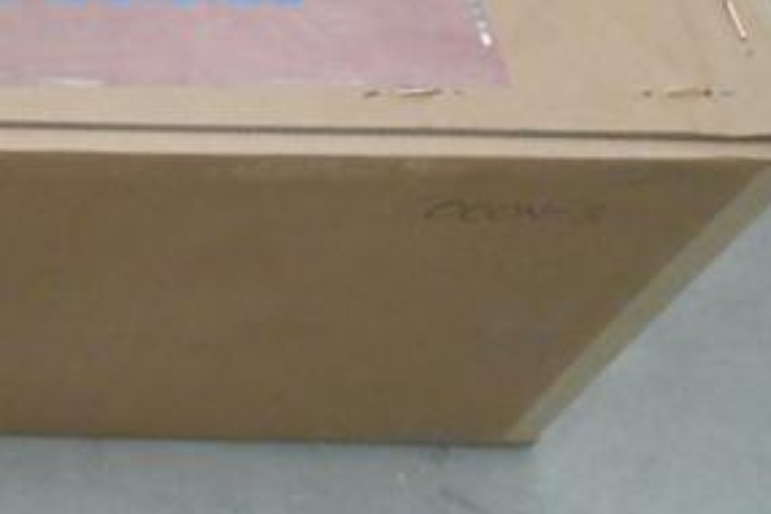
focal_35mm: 76
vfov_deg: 16.7
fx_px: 1628
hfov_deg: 24.4
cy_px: -187
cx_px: -130
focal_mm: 4.6
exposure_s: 1/15
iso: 400
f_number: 3.5
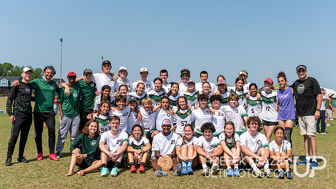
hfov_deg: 46.8
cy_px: 87
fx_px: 388
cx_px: 182
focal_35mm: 44
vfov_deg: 27.4
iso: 125
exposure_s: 1/1000
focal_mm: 35
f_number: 5.6
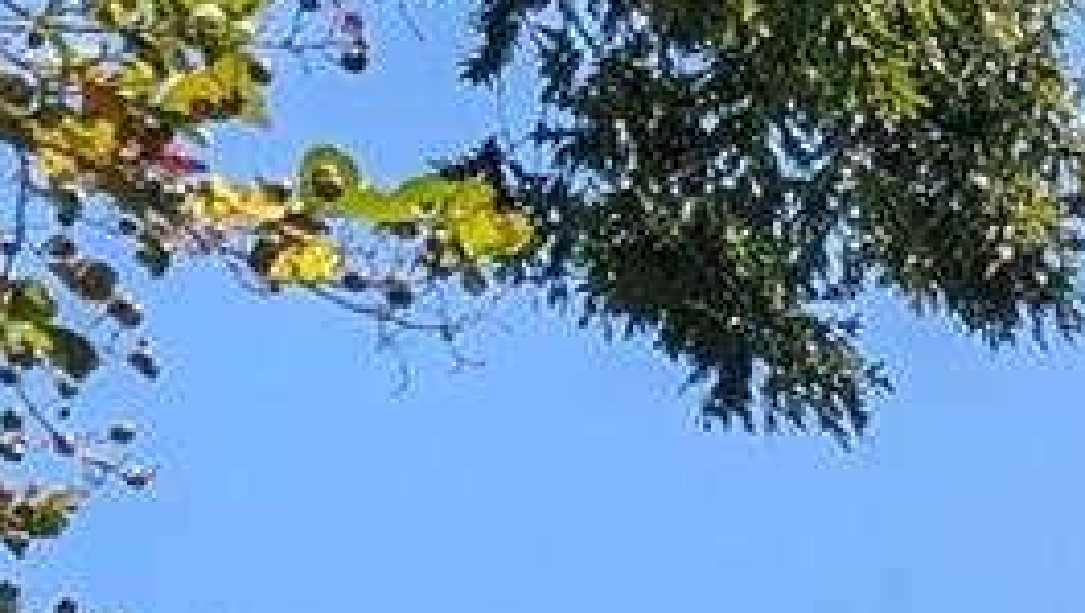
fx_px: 5816
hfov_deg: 9.0
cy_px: 2872
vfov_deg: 5.1
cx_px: 3099
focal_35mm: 202
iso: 21
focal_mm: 6.9
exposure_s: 1/810
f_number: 1.68
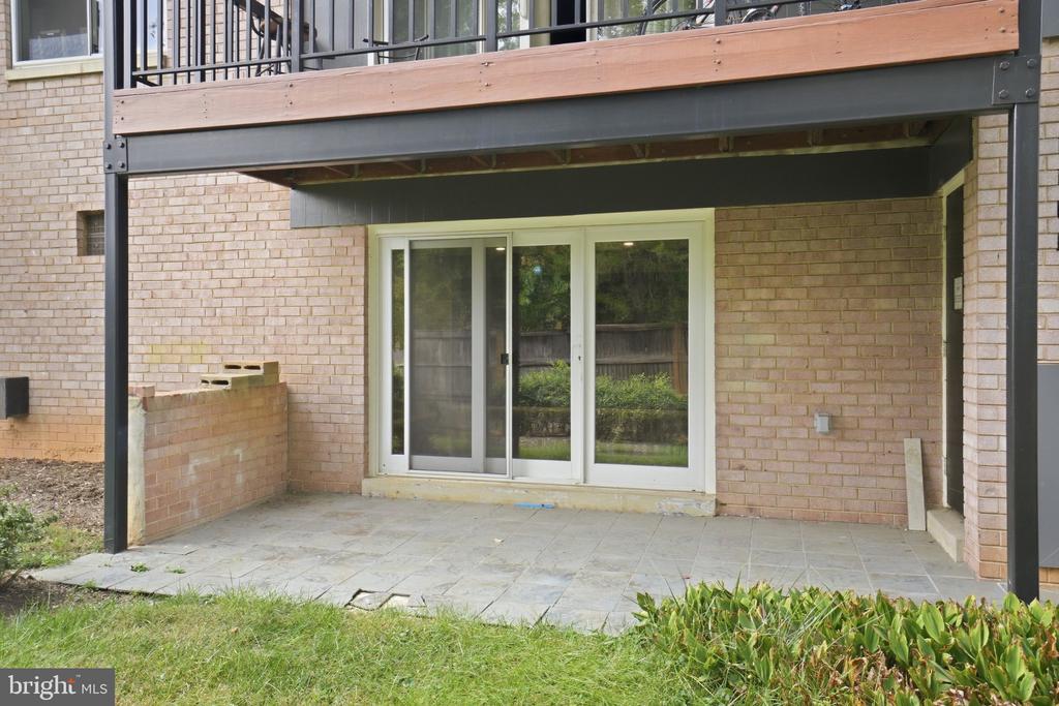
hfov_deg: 67.4
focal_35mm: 27
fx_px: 794
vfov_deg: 47.9
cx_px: 530
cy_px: 353
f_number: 7.1
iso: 200
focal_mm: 18
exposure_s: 1/50
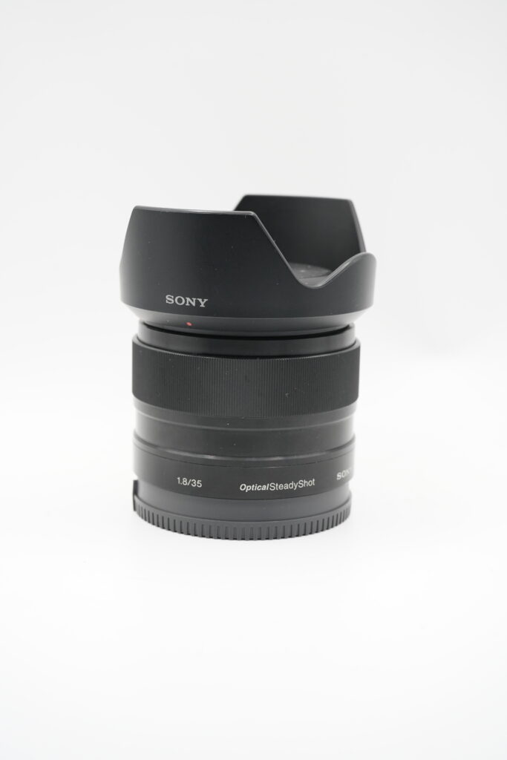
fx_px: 1288
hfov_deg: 22.3
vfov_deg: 32.9
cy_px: 380
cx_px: 254
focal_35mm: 61
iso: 2500
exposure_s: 1/125
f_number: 9
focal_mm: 61
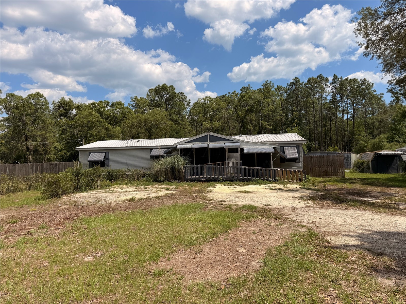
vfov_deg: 56.8
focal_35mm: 24
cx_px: 203
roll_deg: +1.7
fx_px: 281
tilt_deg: +2.1
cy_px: 152
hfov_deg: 71.6
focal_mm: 6.76
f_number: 1.78
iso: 80
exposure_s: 1/6173
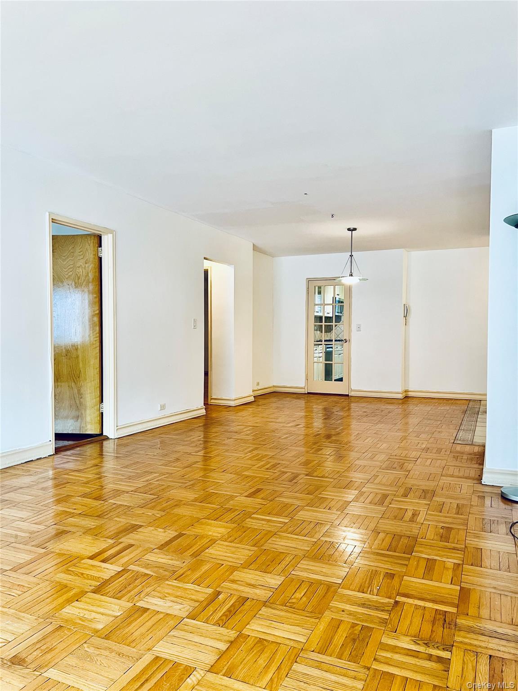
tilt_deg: -1.4
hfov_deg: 53.1
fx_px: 519
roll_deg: -0.4
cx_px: 259
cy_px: 346
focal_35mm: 26
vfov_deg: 67.3
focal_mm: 5.7
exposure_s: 1/60
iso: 100
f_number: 1.5
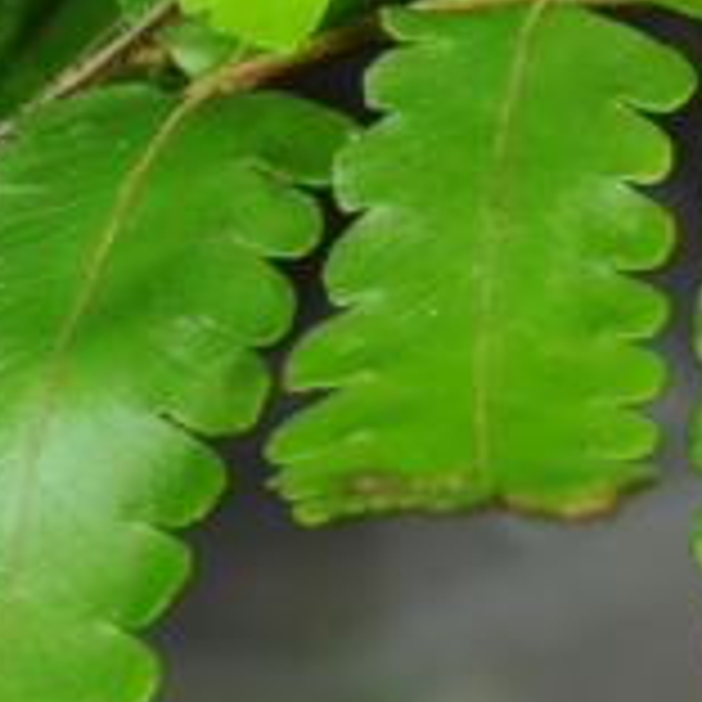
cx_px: 526
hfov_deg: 6.0
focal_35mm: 294
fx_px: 6745
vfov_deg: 5.9
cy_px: -83
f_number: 16
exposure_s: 1/60
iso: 200
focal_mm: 60
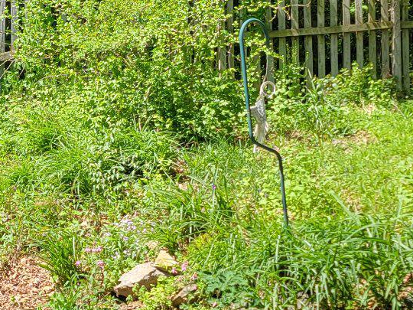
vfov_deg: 16.2
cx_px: 44
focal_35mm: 91
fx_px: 1086
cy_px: 109
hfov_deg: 21.1
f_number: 1.8
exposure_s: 1/282
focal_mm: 6.7
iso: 16
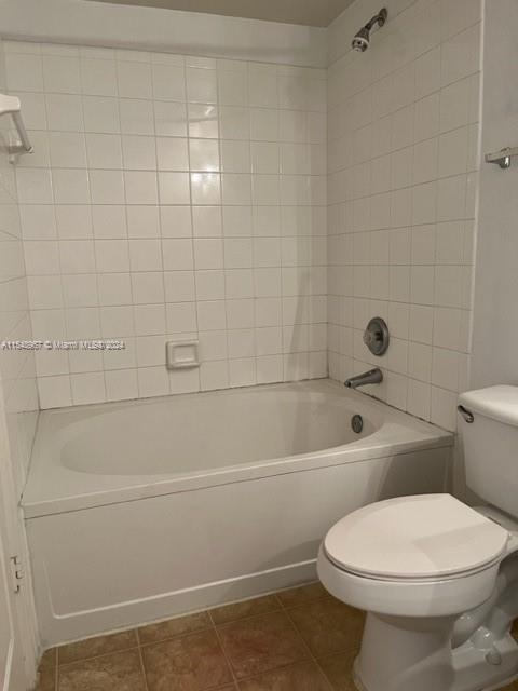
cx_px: 259
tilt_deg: -9.9
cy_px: 346
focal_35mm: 26
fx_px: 519
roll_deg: +2.1
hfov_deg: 53.1
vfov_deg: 67.3
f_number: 1.6
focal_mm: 5.1
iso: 320
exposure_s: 1/60
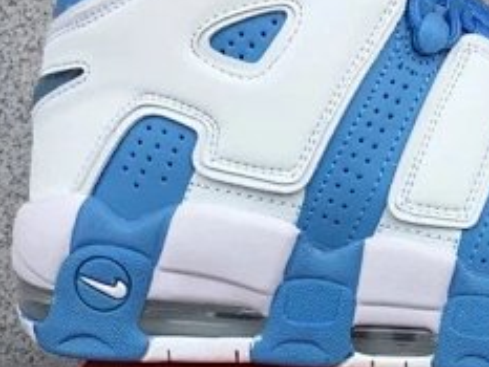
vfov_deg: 17.3
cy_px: 252
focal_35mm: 85
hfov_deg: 22.4
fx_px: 1201
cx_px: 447
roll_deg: -0.5
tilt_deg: -15.7
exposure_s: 1/696
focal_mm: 3.3
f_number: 2.4
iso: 25
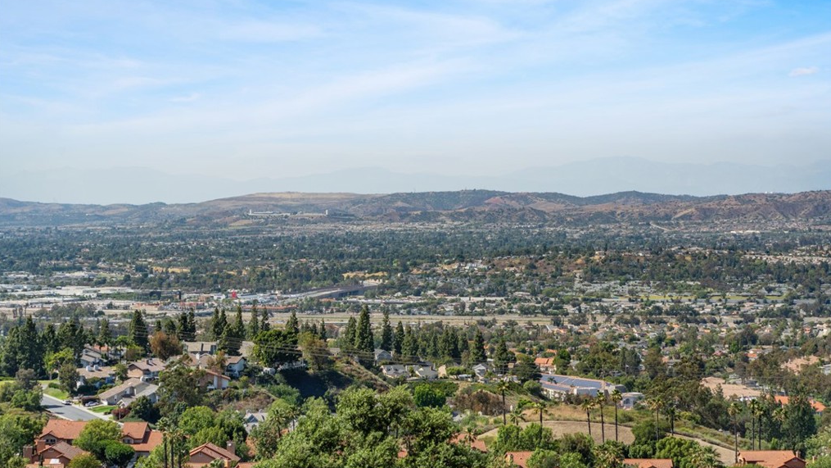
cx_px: 416
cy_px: 222
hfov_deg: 28.6
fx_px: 1631
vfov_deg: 16.3
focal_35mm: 74
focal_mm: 70
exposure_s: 1/400
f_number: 8
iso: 100
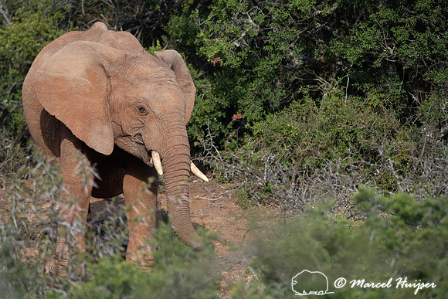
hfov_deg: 3.4
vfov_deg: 2.3
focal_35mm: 600
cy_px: 150
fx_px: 7468
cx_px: 224
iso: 800
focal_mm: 600
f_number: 7.1
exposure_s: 1/1600
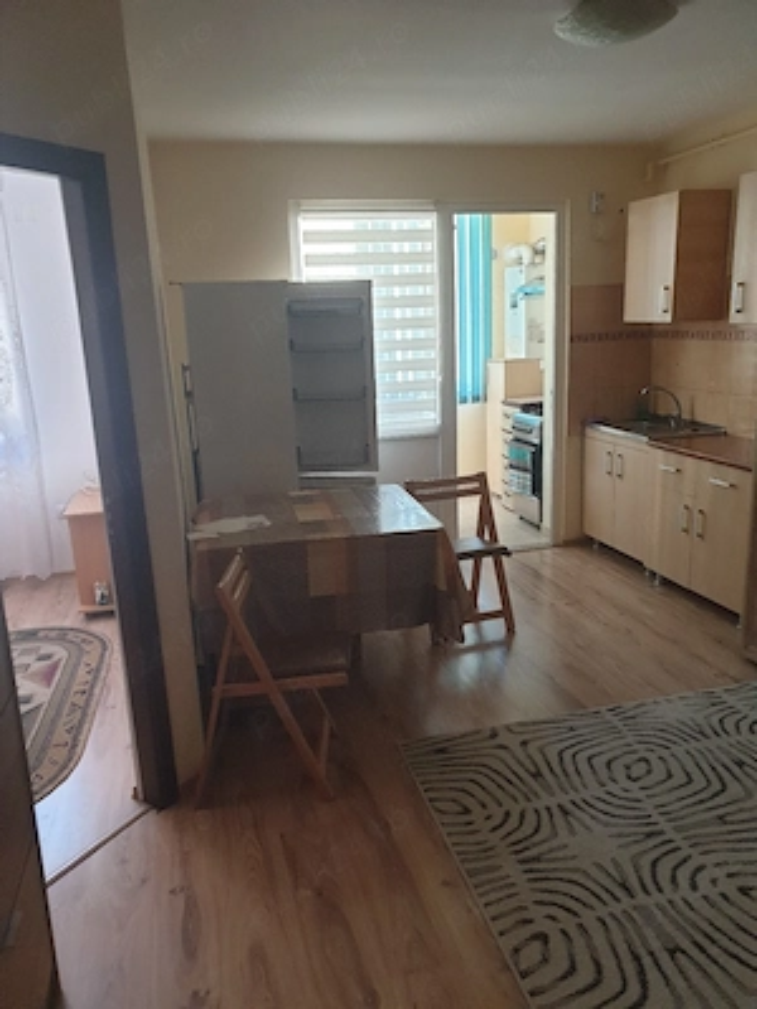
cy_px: 504
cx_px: 378
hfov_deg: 53.1
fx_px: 758
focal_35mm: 26
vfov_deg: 67.3
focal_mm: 4.3
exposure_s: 1/50
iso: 160
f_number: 1.5
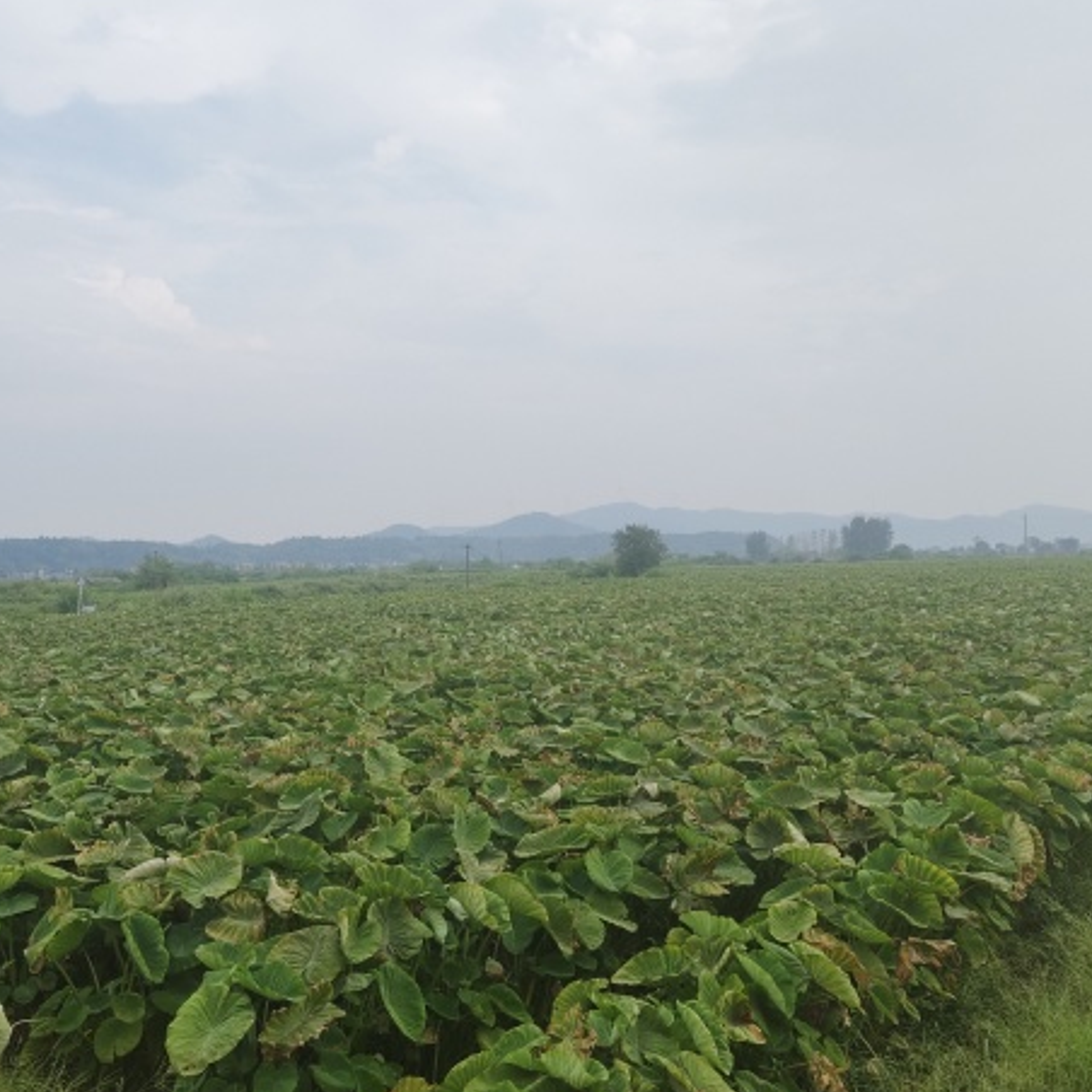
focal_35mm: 36
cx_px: 425
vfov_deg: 46.0
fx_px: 1285
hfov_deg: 45.7
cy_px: 539
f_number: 1.88
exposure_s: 1/1218
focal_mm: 5.56
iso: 50
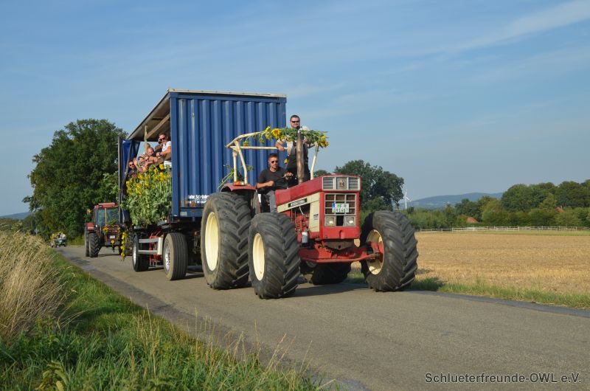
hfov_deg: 43.7
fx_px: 736
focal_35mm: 45
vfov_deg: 29.7
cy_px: 196
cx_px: 295
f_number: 8
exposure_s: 1/250
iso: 110
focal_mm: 30
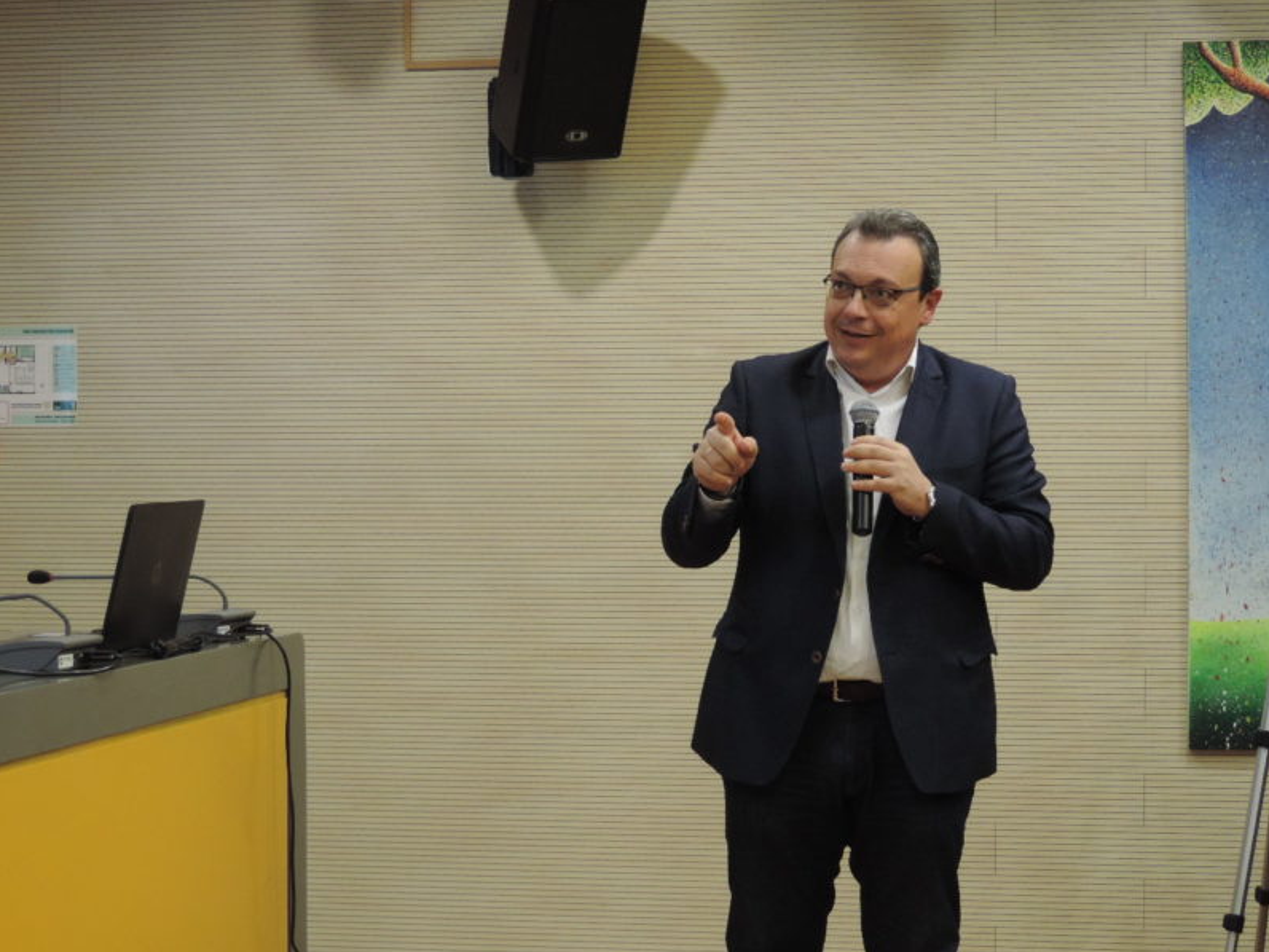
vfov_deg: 16.4
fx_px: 3299
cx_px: 634
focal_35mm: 90
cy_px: 558
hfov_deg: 21.8
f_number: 3.9
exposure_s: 1/20
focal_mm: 12.4
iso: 400
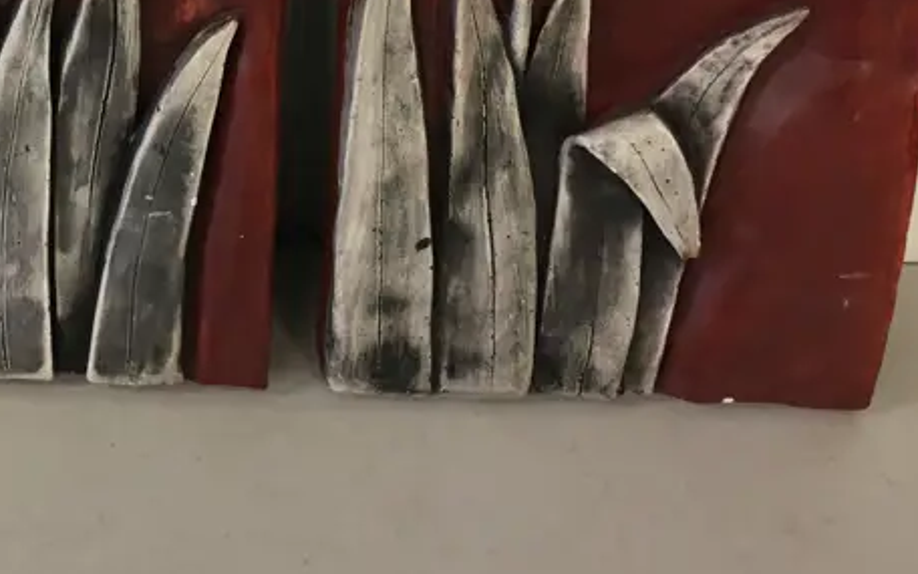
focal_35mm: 69
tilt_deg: -31.1
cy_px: -75
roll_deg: -0.3
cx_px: 44
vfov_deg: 18.1
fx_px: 1726
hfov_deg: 28.3
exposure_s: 1/17
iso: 50
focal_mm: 4.15
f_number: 2.2
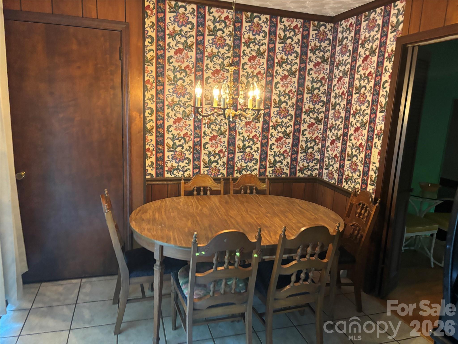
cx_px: 229
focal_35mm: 26
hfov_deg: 67.3
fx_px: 344
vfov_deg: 53.1
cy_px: 172
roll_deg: -3.1
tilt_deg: -10.2
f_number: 1.6
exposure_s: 1/30
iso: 500
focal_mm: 5.96
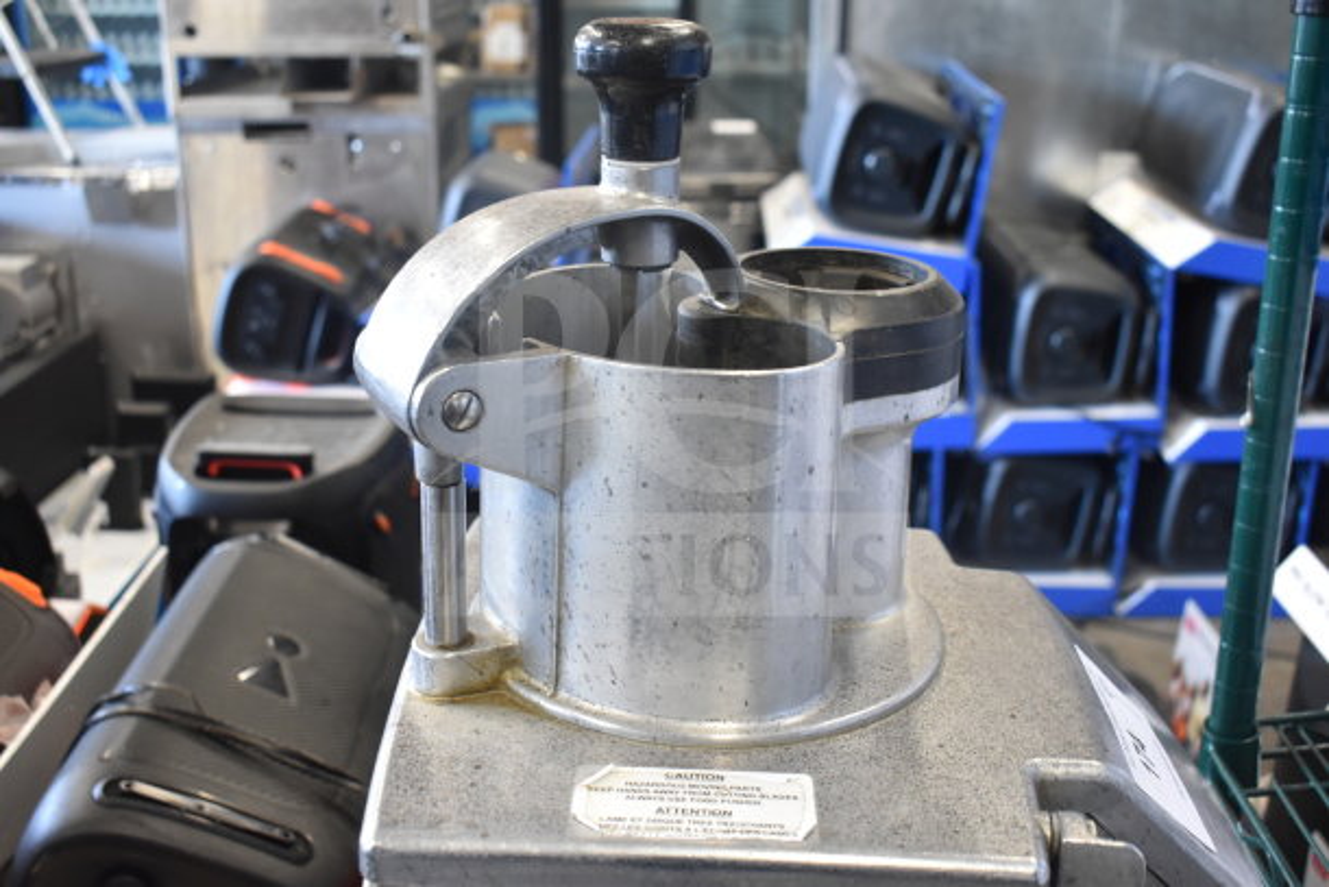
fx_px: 1440
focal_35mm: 39
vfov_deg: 34.2
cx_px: 664
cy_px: 444
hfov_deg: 49.5
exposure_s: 1/40
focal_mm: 26
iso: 1400
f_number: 4
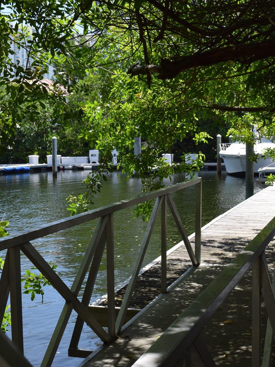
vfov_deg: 32.8
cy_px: 183
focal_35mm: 59
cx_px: 220
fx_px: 622
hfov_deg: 24.5
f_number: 9
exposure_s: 1/320
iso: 200
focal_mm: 27
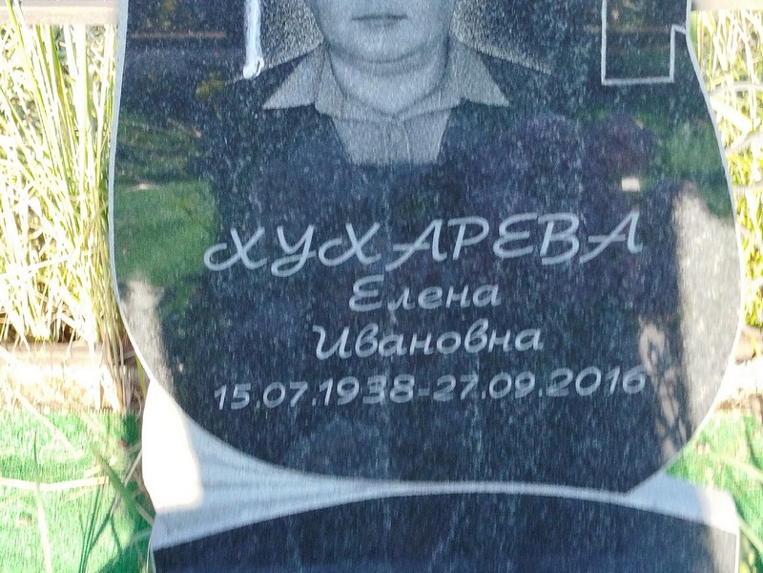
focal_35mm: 29
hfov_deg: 61.7
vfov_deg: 48.2
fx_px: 639
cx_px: 382
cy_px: 286
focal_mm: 5.31
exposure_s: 1/100
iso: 80
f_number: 1.7
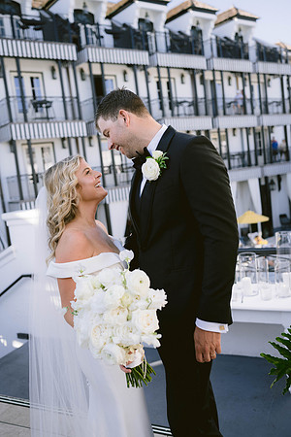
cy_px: 218
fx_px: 424
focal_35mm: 35
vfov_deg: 54.4
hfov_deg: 37.9
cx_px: 146
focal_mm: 35
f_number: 2.8
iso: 200
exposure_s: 1/1250
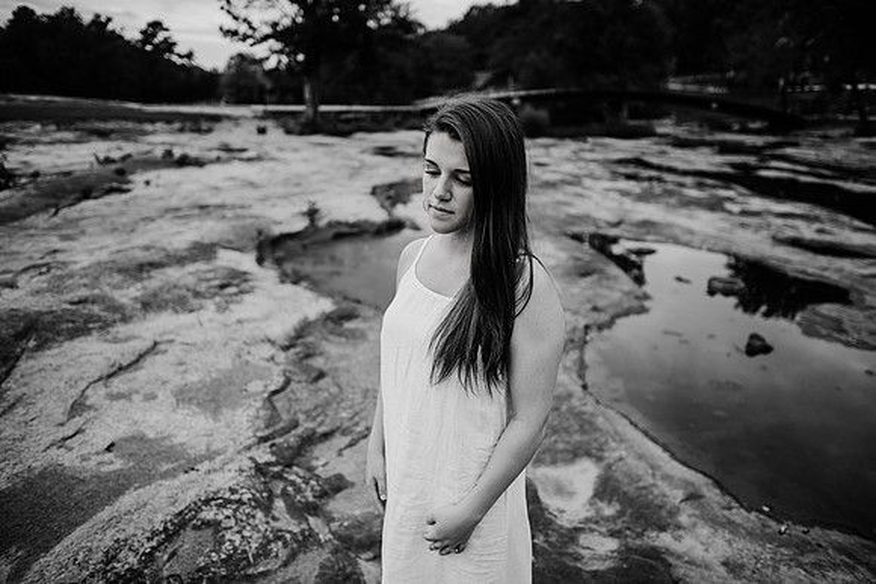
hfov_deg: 73.7
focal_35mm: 24
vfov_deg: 53.2
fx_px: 584
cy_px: 292
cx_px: 438
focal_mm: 24
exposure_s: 1/500
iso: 320
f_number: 2
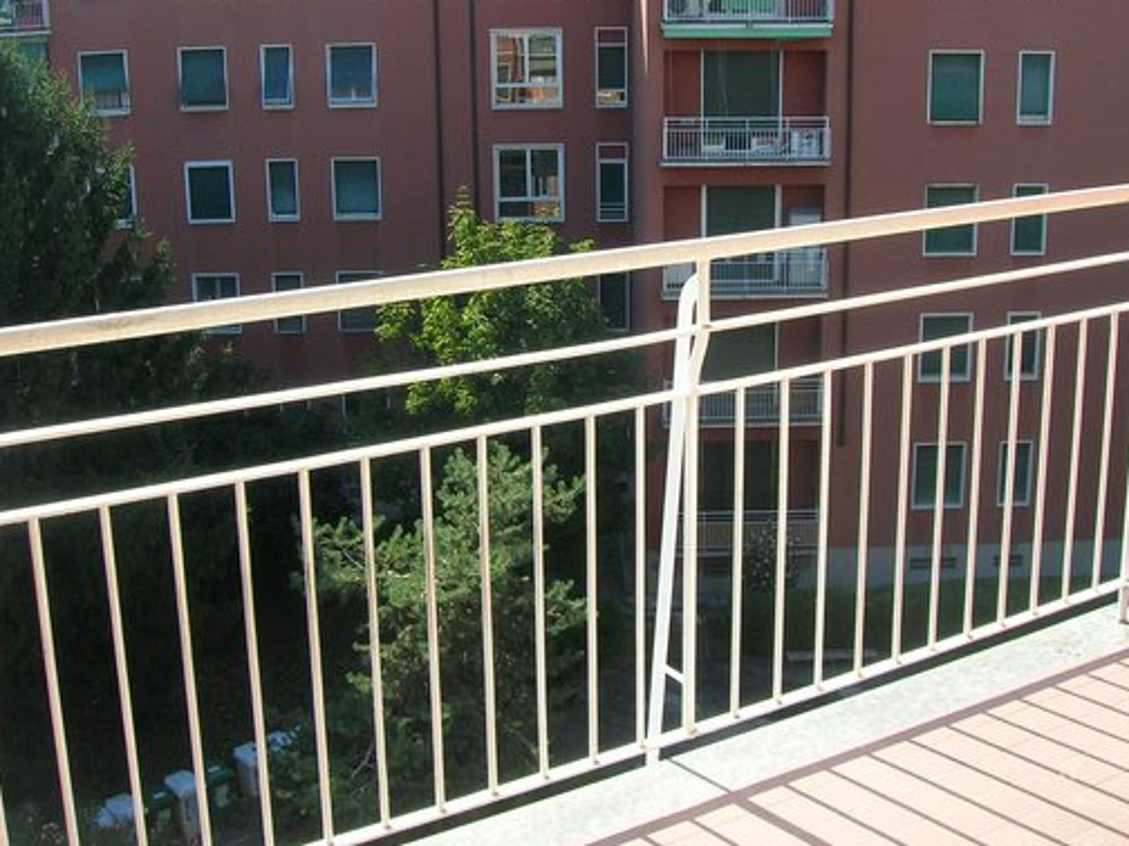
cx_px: 615
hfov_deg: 42.0
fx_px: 1468
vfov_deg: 32.1
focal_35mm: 45
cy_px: 347
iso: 50
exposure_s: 1/142
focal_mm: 5.7
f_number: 4.9
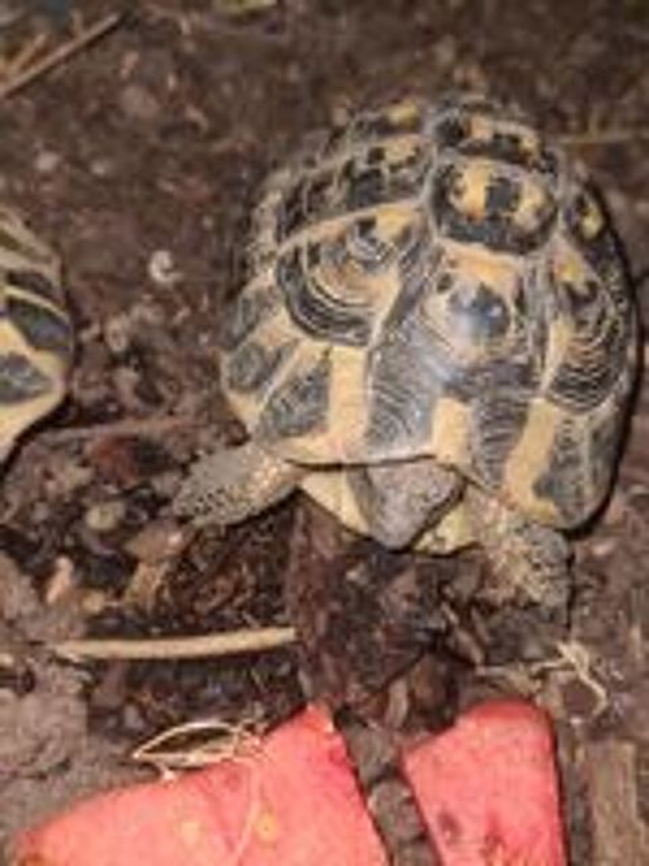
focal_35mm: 26
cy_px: 433
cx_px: 324
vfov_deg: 67.3
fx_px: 650
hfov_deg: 53.1
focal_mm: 5.4
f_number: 1.8
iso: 320
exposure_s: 1/50
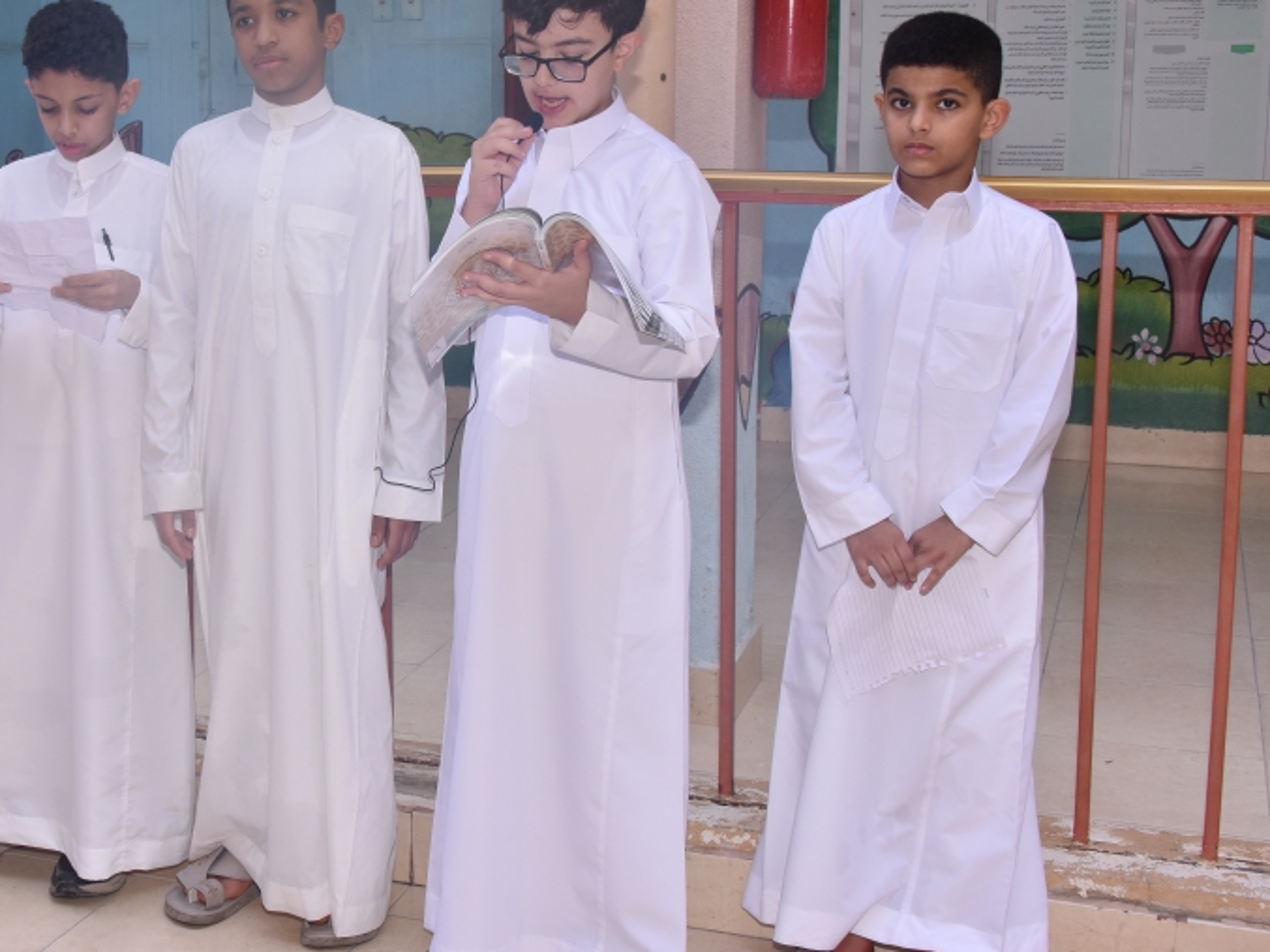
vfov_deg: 27.0
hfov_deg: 34.9
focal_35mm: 54
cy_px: 385
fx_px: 1982
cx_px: 345
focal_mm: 38
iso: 400
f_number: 11
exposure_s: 1/80
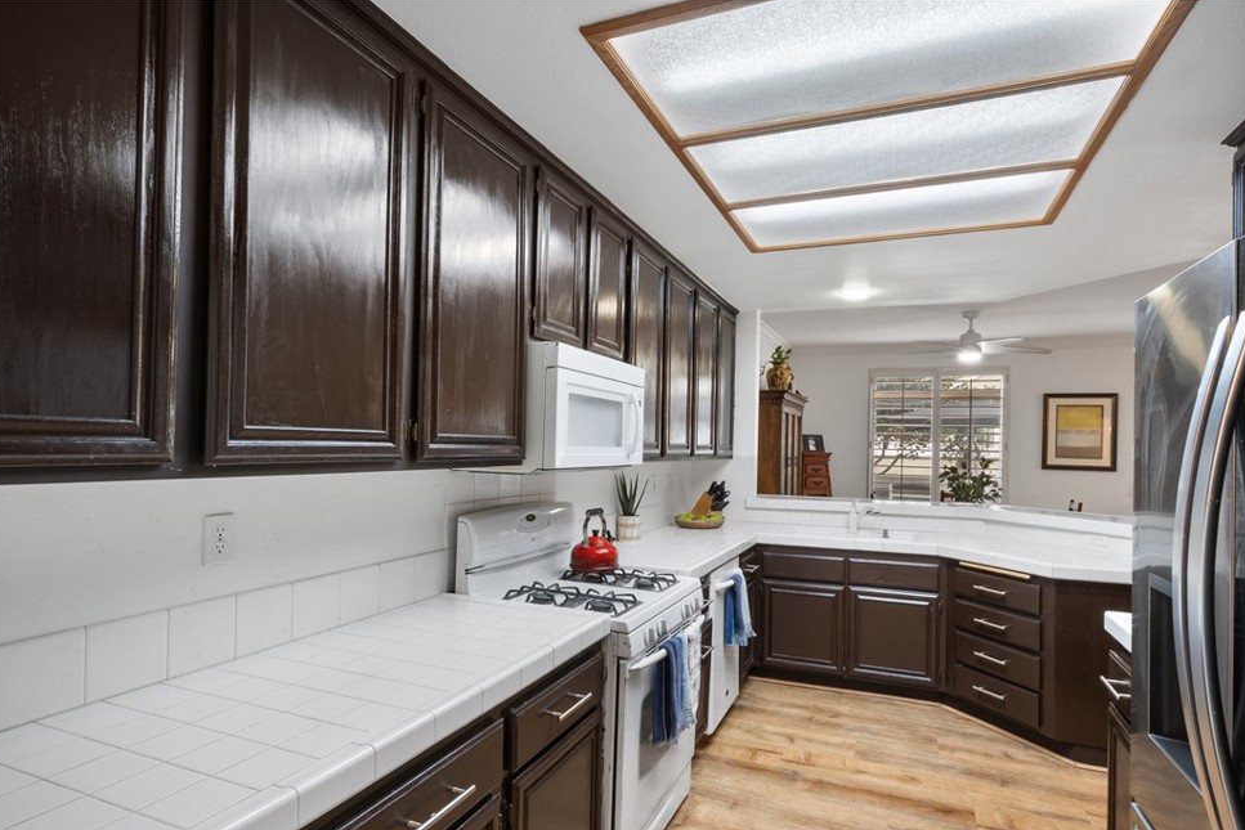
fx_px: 623
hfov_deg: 90.0
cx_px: 640
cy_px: 437
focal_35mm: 18
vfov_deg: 67.4
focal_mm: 17
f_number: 22
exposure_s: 13
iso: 64
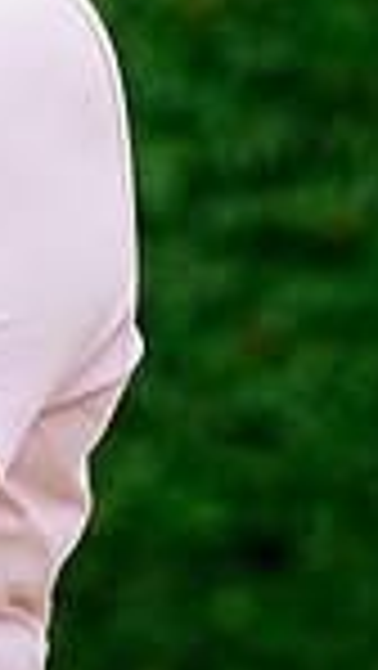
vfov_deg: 4.4
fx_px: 8699
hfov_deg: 2.5
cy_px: 2
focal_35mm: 489
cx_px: -738
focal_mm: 120
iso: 200
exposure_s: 1/250
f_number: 5.6
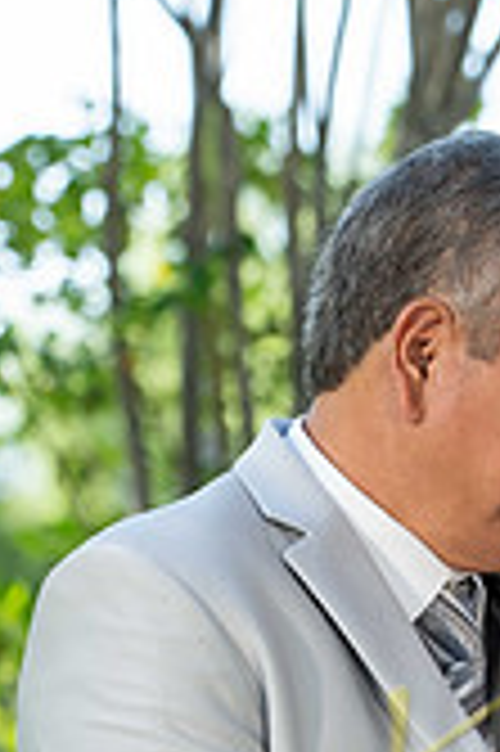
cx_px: 581
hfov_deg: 5.5
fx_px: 5177
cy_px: 941
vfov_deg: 8.2
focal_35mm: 248
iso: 500
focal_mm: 92
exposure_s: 1/500
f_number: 4
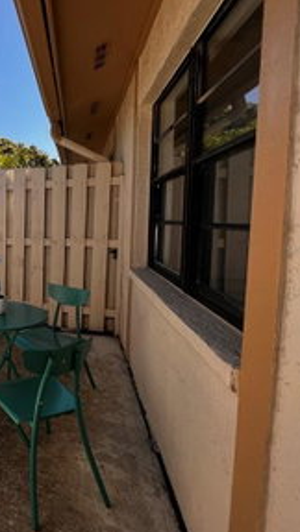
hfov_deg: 38.8
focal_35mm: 21
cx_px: -62
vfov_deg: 83.7
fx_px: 297
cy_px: 249
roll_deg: +0.7
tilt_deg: -6.4
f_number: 1.8
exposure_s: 1/1553
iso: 32
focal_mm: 1.57
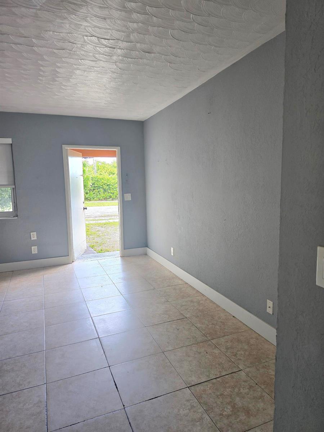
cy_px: 216
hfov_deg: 58.9
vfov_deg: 73.9
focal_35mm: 23
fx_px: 287
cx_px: 162
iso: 100
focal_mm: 6.3
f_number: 1.7
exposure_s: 1/120
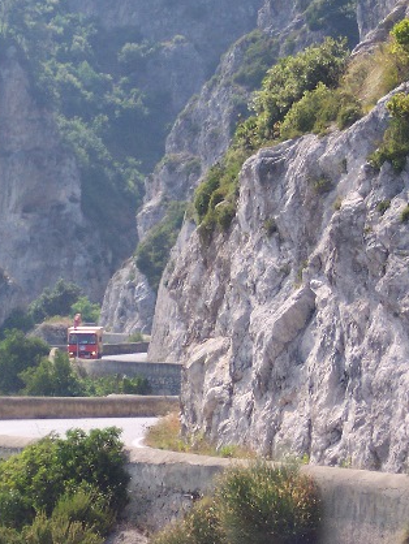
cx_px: 150
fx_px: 3431
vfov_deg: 9.1
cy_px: 252
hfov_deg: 6.8
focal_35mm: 218
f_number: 4.8
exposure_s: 1/500
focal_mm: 24
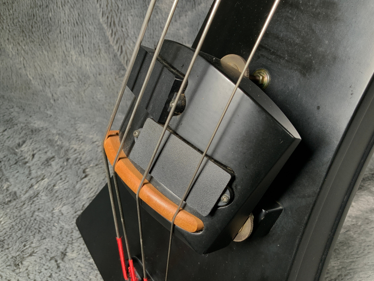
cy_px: 138
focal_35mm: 30
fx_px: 324
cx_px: 183
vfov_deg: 46.8
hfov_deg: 60.0
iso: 50
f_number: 1.8
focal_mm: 3
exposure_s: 1/104
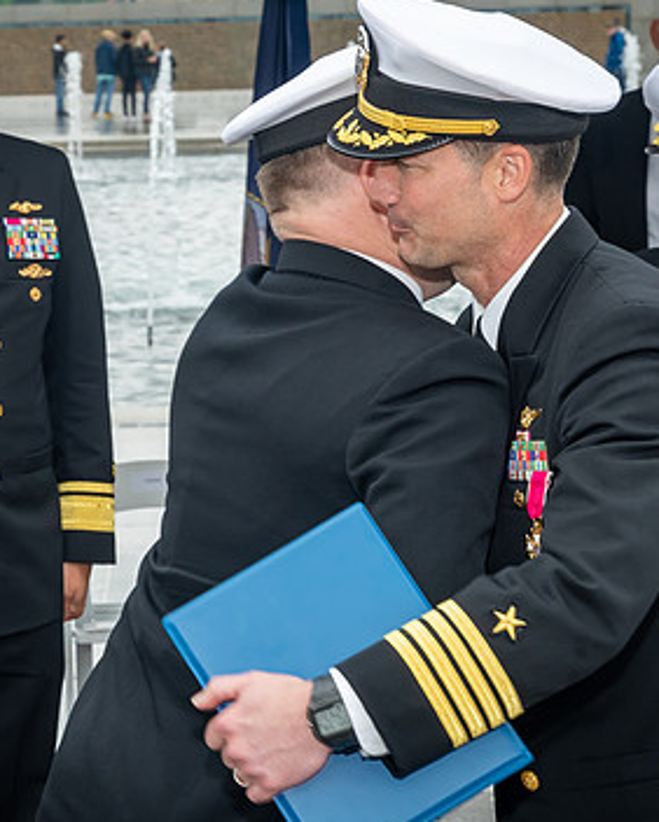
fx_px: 3191
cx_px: 96
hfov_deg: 11.7
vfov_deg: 14.7
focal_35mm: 131
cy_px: 338
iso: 320
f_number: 6.3
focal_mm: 44
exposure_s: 1/250
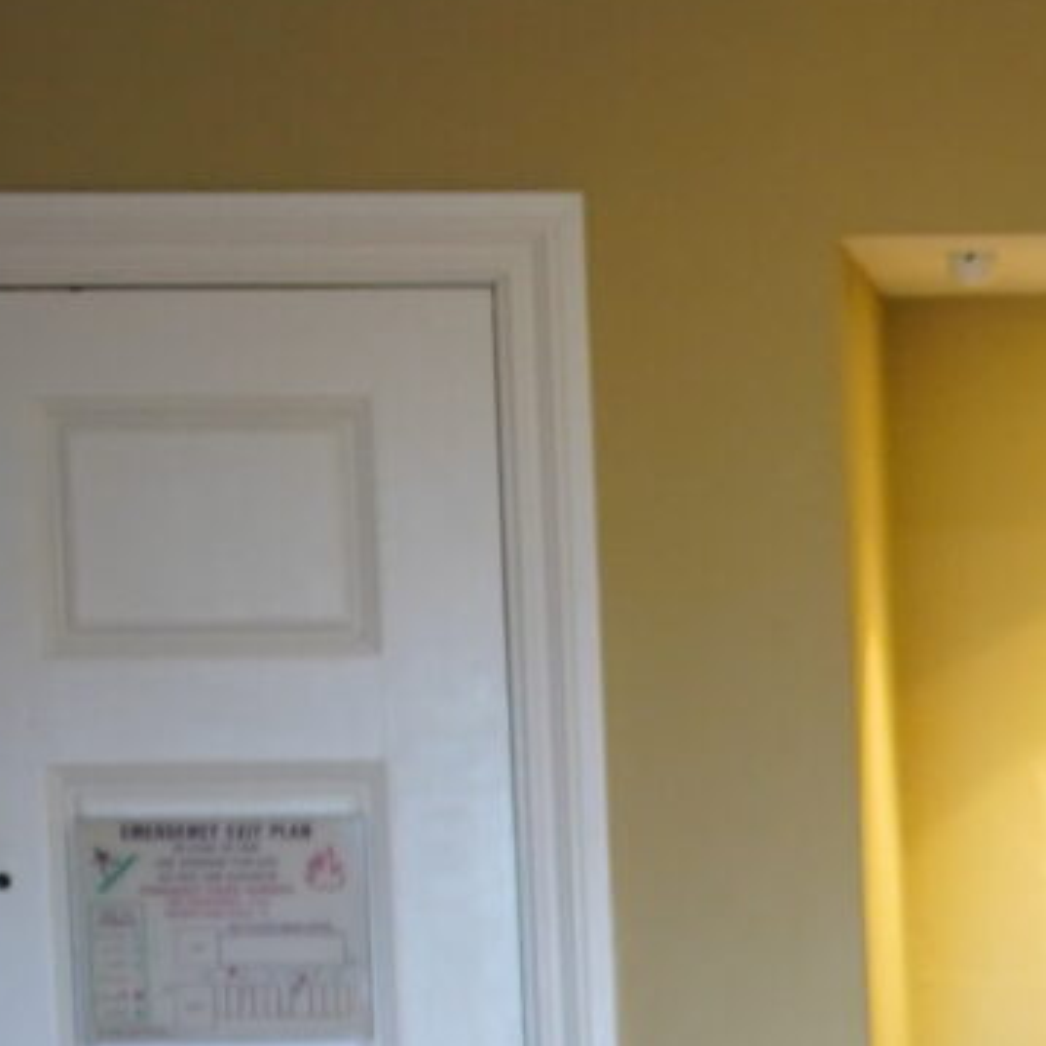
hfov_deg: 7.5
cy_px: 1681
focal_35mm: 213
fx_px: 7282
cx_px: 2805
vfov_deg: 8.0
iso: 1600
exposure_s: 1/160
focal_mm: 35
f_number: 3.2
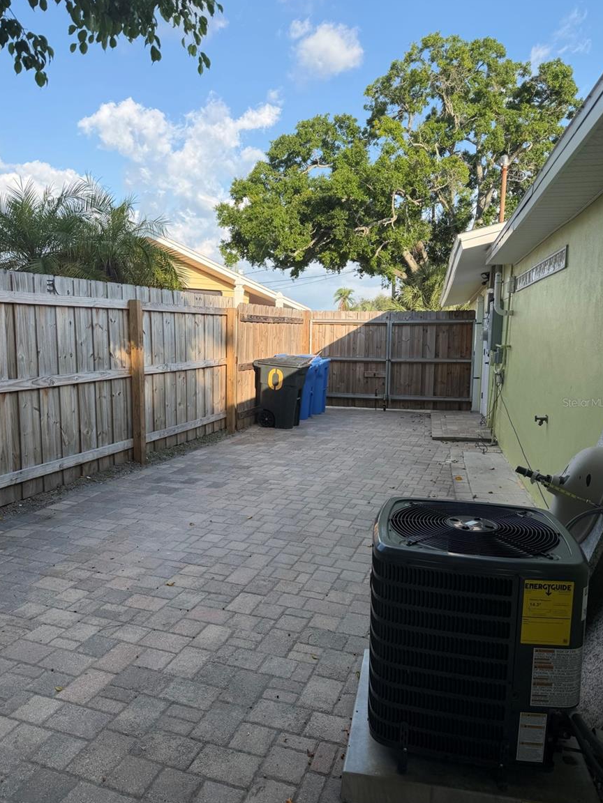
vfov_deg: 69.4
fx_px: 581
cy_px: 402
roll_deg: -0.4
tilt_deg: -6.2
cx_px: 298
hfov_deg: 54.9
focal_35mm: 25
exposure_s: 1/1727
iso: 80
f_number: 1.78
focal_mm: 6.76
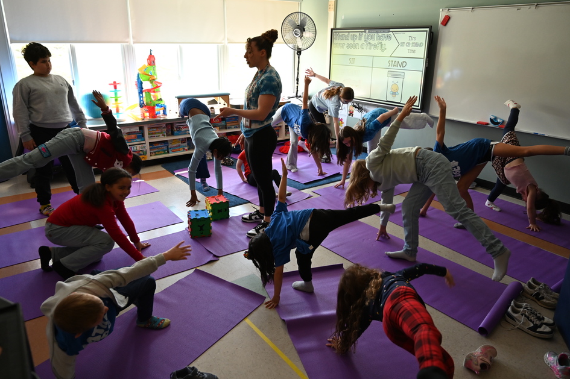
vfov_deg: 49.5
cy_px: 179
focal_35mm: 26
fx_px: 411
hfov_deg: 69.4
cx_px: 276
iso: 1250
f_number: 4
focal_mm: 24
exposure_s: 1/125
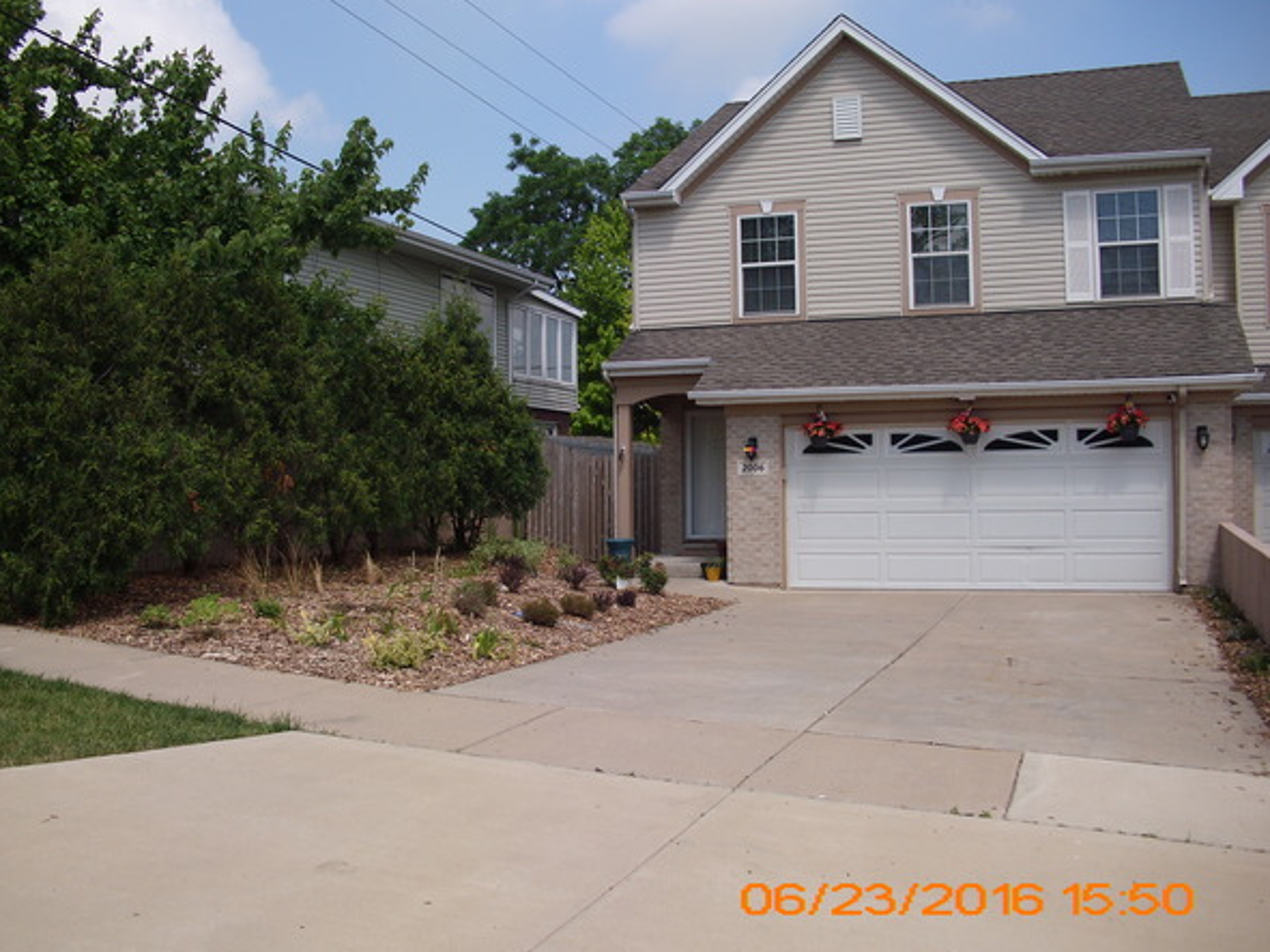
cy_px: 441
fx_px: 1431
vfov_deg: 36.8
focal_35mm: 39
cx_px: 600
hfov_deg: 47.8
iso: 80
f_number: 7.8
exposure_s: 1/160
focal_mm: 6.3
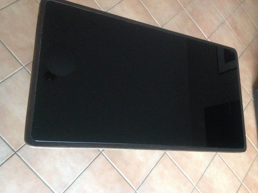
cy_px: 96
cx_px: 129
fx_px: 260
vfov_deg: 40.6
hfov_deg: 52.7
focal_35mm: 35
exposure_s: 1/15
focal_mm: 4.28
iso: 800
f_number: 2.4
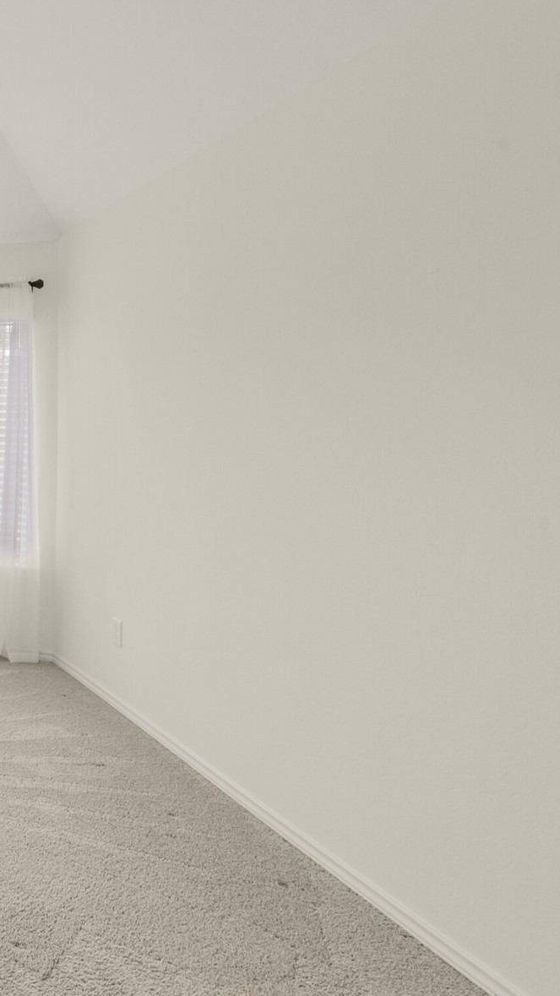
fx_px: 713
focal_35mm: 27
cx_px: -272
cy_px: 426
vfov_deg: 69.5
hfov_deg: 28.5
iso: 500
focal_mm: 14
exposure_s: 1/160
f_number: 11
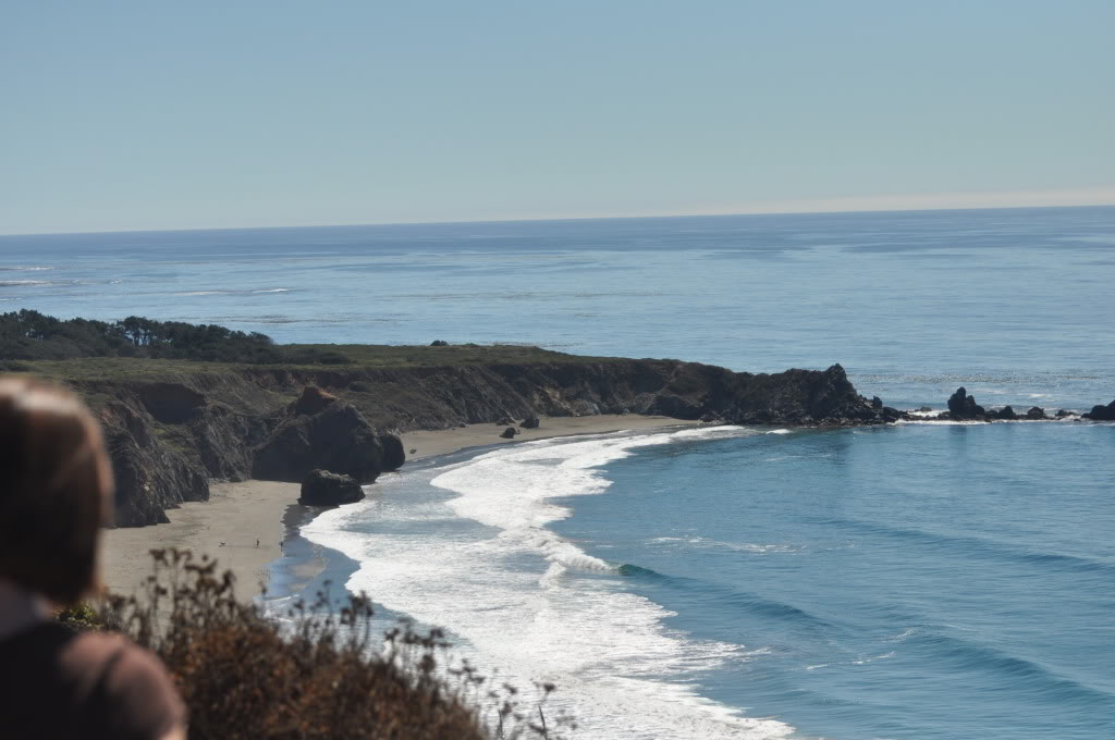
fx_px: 3619
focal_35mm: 117
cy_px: 370
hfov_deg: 17.5
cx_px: 558
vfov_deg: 11.7
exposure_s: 1/4000
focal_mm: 78
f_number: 5
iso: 400
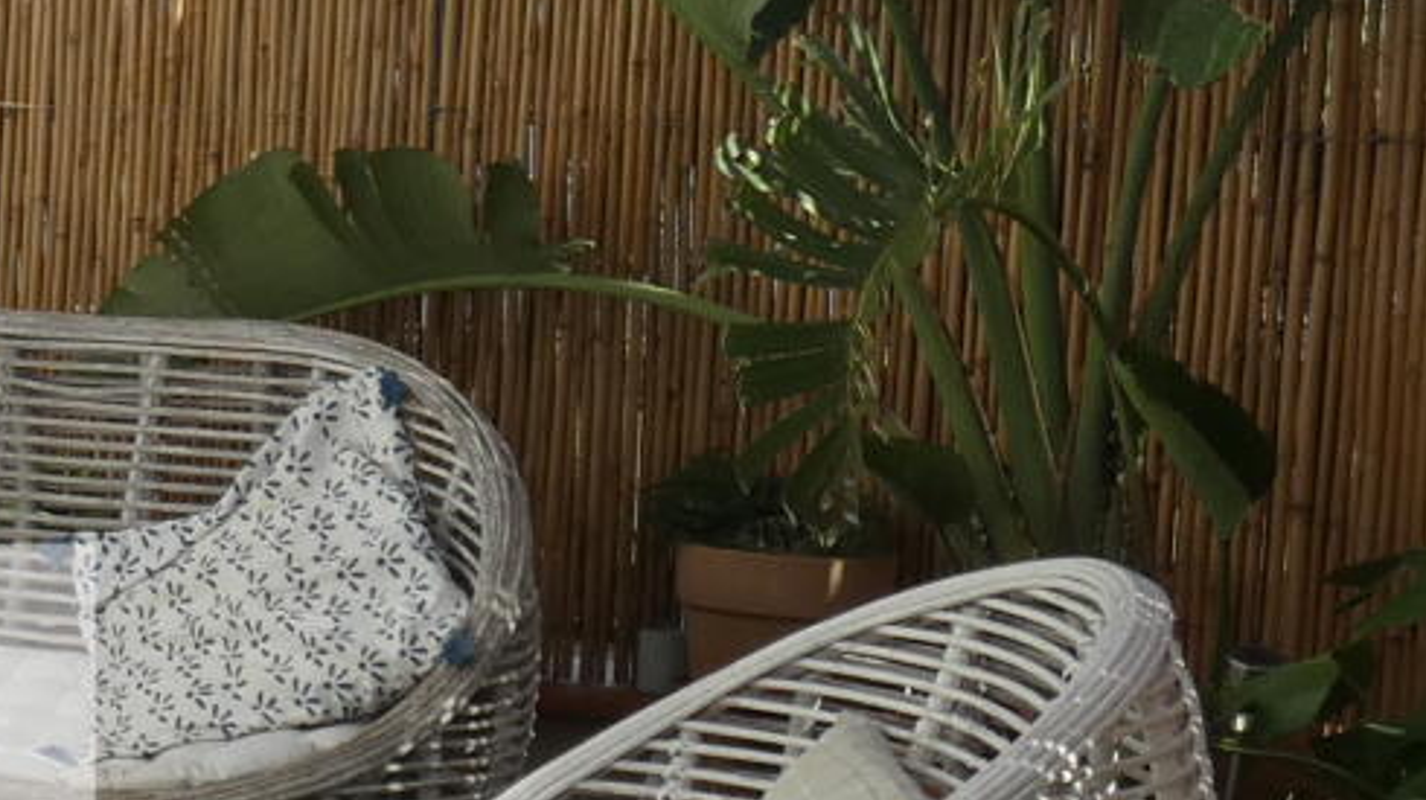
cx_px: -527
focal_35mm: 89
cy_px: 541
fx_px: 3363
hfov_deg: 21.2
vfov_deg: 13.5
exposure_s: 1/640
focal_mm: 3.6
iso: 80
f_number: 2.8
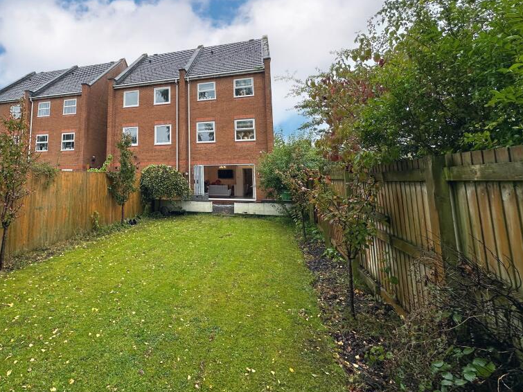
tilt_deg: +7.2
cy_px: 140
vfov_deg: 67.3
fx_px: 287
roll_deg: -0.2
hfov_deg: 81.9
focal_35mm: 19
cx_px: 176
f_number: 2.2
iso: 40
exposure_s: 1/170
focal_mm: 2.22
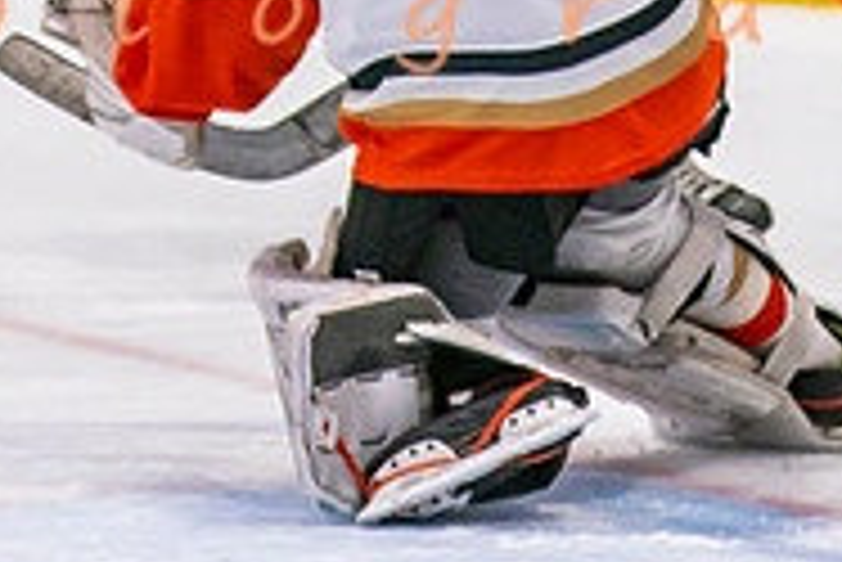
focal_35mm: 677
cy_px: 562
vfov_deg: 2.0
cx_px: 447
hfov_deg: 3.0
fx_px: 15846
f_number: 2.8
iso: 640
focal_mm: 102
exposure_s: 1/640
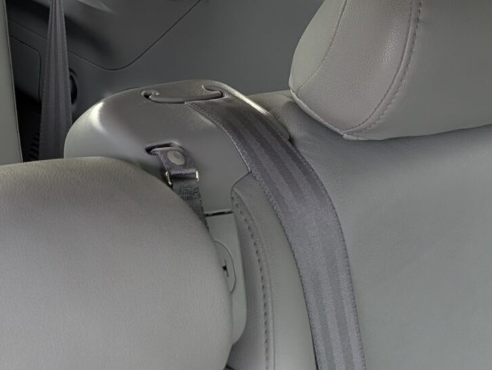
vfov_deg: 16.5
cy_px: -102
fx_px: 1210
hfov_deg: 20.5
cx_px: -192
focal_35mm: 85
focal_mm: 6.9
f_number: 1.68
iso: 156
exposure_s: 1/90.1
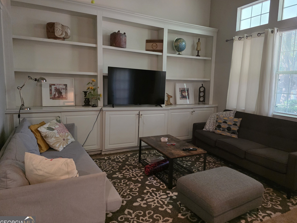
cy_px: 107
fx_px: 215
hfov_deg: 69.3
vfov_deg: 54.9
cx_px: 161
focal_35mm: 25
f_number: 1.7
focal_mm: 6.3
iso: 1250
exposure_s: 1/120
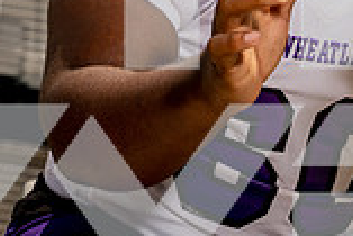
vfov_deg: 5.3
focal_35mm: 259
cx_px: 256
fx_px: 2542
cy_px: -48
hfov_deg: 7.9
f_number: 7.1
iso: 100
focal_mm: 70
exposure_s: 1/250
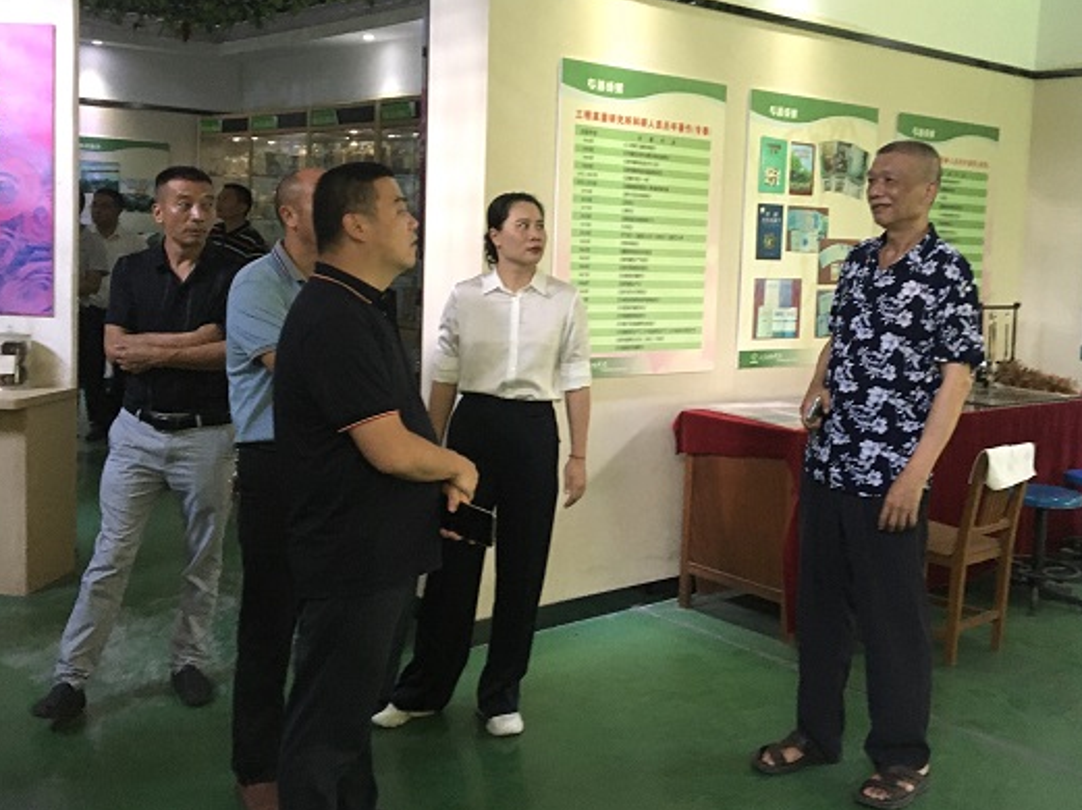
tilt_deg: -2.5
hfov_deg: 47.8
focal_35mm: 39
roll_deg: -1.7
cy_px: 321
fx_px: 1218
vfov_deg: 36.6
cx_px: 588
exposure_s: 1/33
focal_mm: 4.15
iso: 200
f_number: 2.2
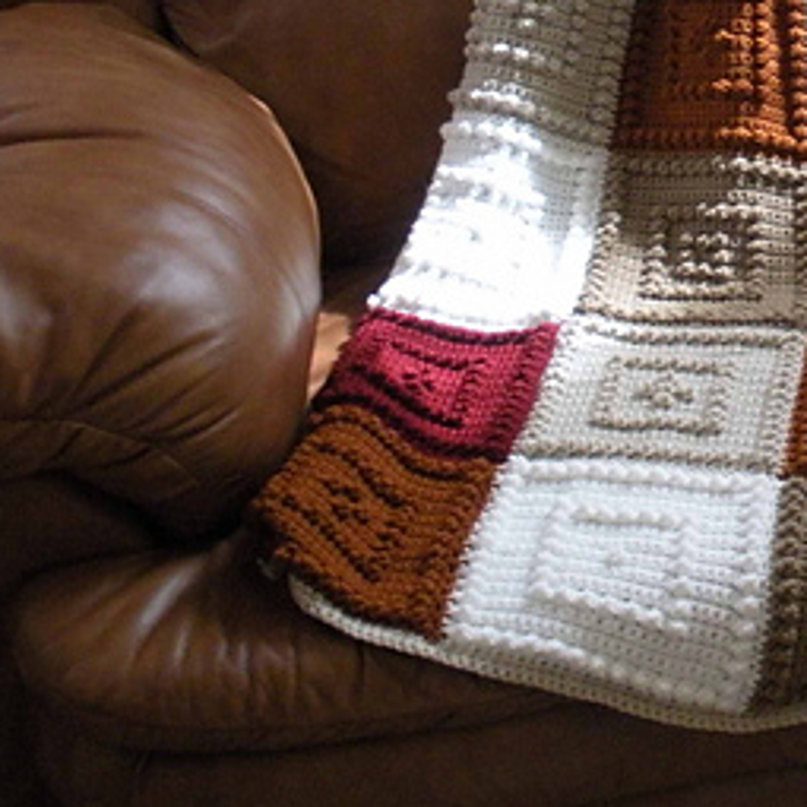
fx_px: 2110
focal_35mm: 80
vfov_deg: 21.2
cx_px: 934
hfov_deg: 20.4
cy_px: 89
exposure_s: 1/34.6
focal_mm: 6.3
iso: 400
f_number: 3.5
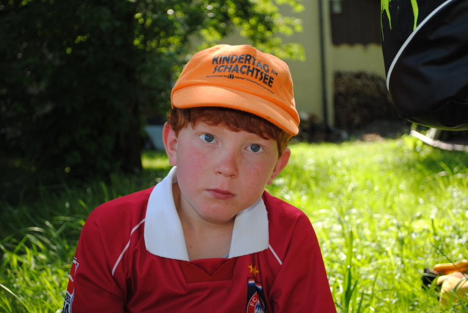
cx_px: 234
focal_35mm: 66
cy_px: 156
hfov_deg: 30.5
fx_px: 859
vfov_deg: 20.7
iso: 110
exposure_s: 1/125
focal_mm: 44
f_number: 5.3
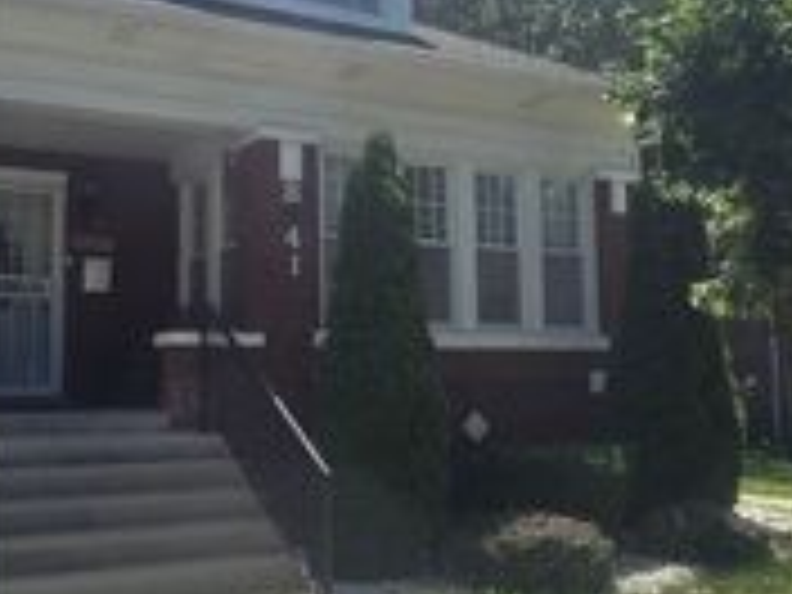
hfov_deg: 49.4
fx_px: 847
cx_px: 274
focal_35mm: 37
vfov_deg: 38.7
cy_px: 299
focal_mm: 2.2
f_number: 2.2
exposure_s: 1/2259
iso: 50
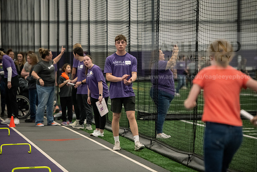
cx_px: 128
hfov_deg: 12.1
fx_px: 1214
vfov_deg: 8.1
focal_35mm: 170
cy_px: 86
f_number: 3.2
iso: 4000
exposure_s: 1/500
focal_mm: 170
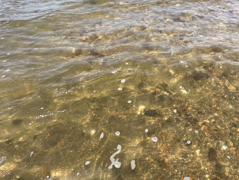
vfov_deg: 53.1
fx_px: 180
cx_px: 120
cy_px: 90
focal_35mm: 26
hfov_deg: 67.3
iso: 32
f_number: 1.6
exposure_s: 1/2882
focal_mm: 4.2
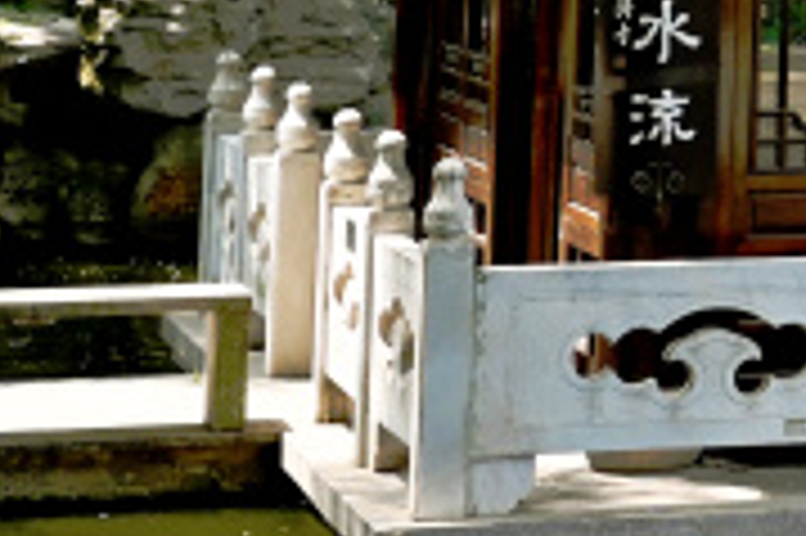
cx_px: 2125
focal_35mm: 234
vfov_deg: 5.7
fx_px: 5234
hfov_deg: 8.0
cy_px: -694
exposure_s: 1/1000
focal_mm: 35
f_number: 2.8
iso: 125
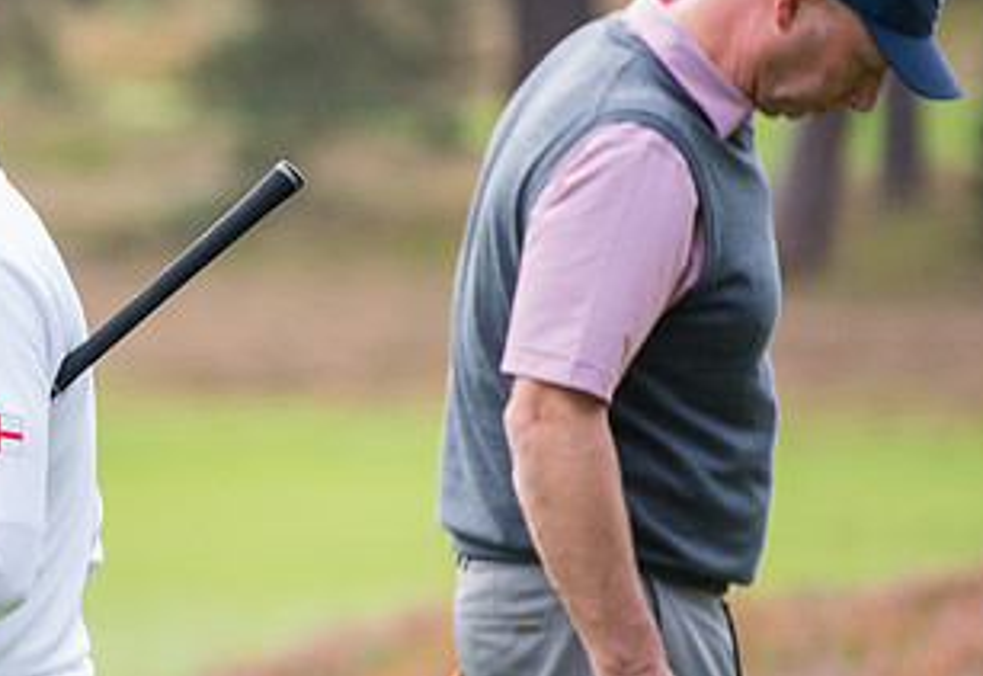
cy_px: 238
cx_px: -227
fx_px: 13563
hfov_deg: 4.1
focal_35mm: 492
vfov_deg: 2.9
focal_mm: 200
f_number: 4
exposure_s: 1/1000
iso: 1000
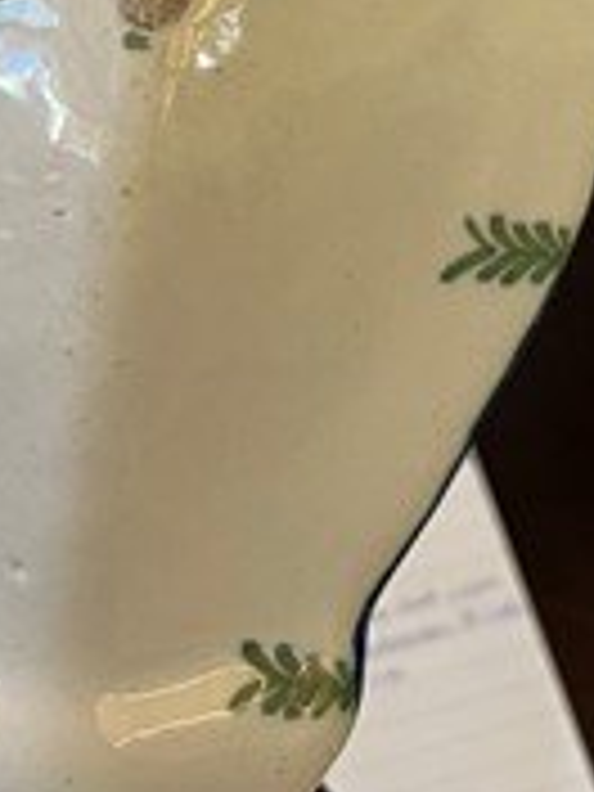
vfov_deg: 29.5
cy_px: -81
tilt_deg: -48.1
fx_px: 1350
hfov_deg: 24.7
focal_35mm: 59
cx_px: 207
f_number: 1.6
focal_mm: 5.1
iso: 100
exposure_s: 1/50
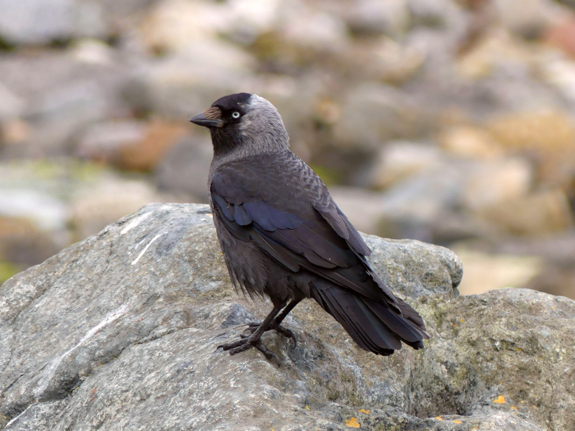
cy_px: 216
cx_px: 288
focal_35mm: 802
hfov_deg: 2.5
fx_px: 13320
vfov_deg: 1.9
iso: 100
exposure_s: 1/250
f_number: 3.5
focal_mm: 108
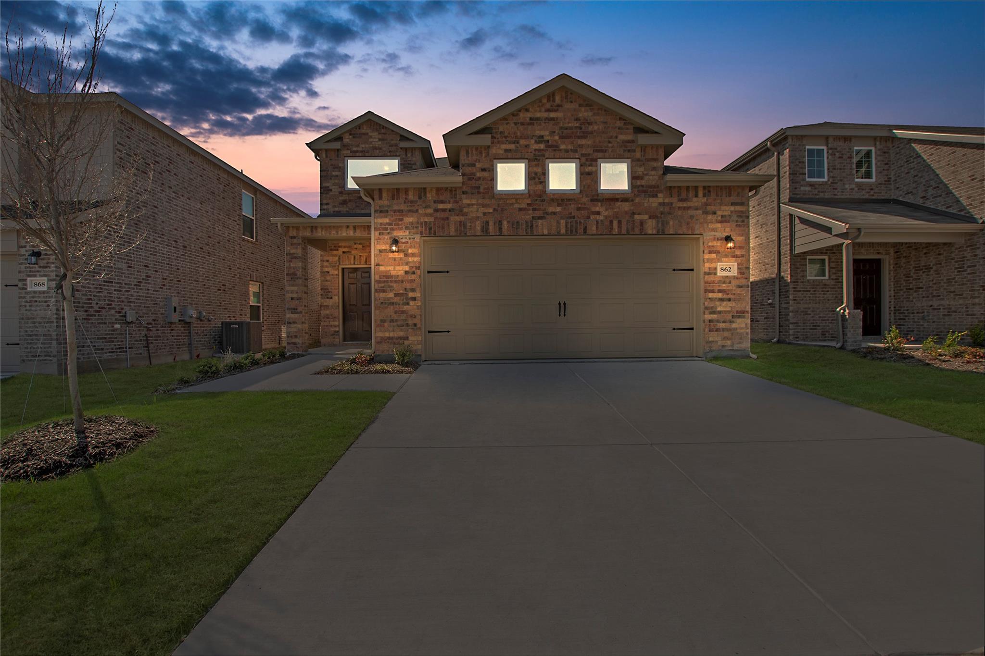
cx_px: 492
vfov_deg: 77.3
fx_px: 410
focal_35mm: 15
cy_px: 328
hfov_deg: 100.4
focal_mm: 10
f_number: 7.1
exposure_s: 1/1600
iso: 100
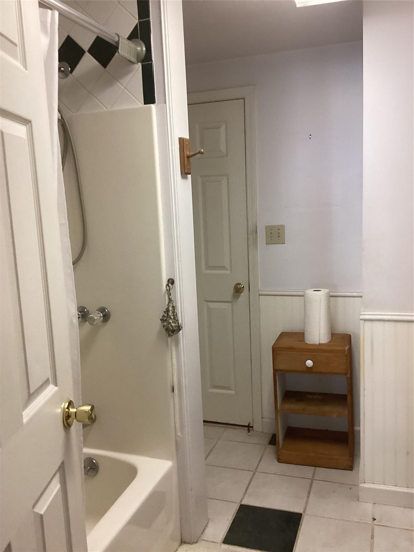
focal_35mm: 31
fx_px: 494
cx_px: 207
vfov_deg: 58.4
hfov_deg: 45.4
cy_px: 276
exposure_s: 1/60
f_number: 2.4
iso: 250
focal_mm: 3.3
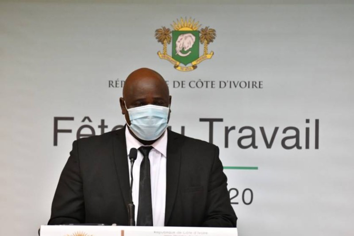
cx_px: 177
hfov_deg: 7.6
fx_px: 2654
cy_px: 118
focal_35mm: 270
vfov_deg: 5.1
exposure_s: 1/200
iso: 3200
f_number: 2.8
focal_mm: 180
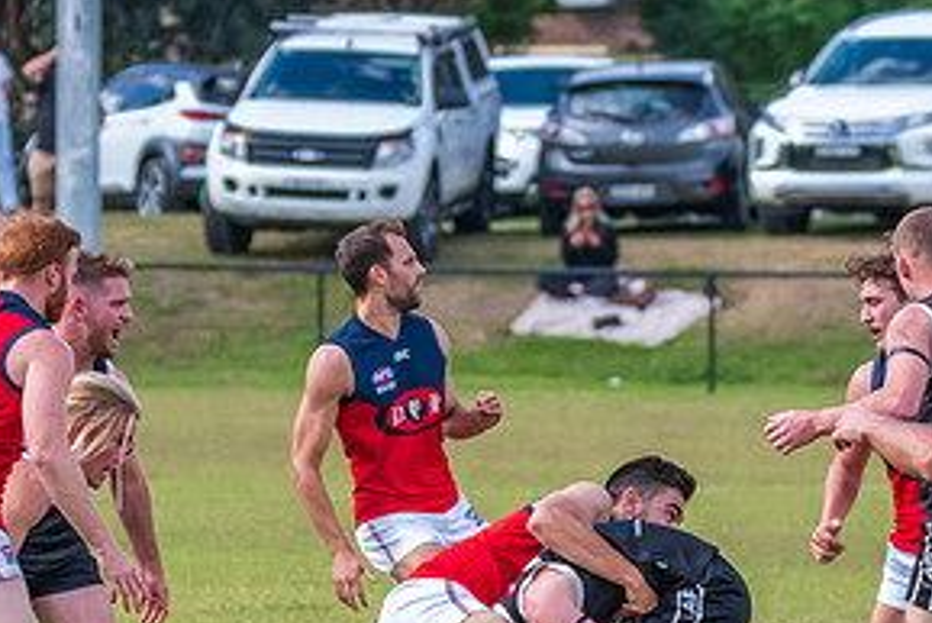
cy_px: 644
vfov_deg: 1.9
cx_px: 520
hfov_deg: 2.8
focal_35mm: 738
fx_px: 19115
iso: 1250
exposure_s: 1/1600
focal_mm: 200
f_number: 7.1
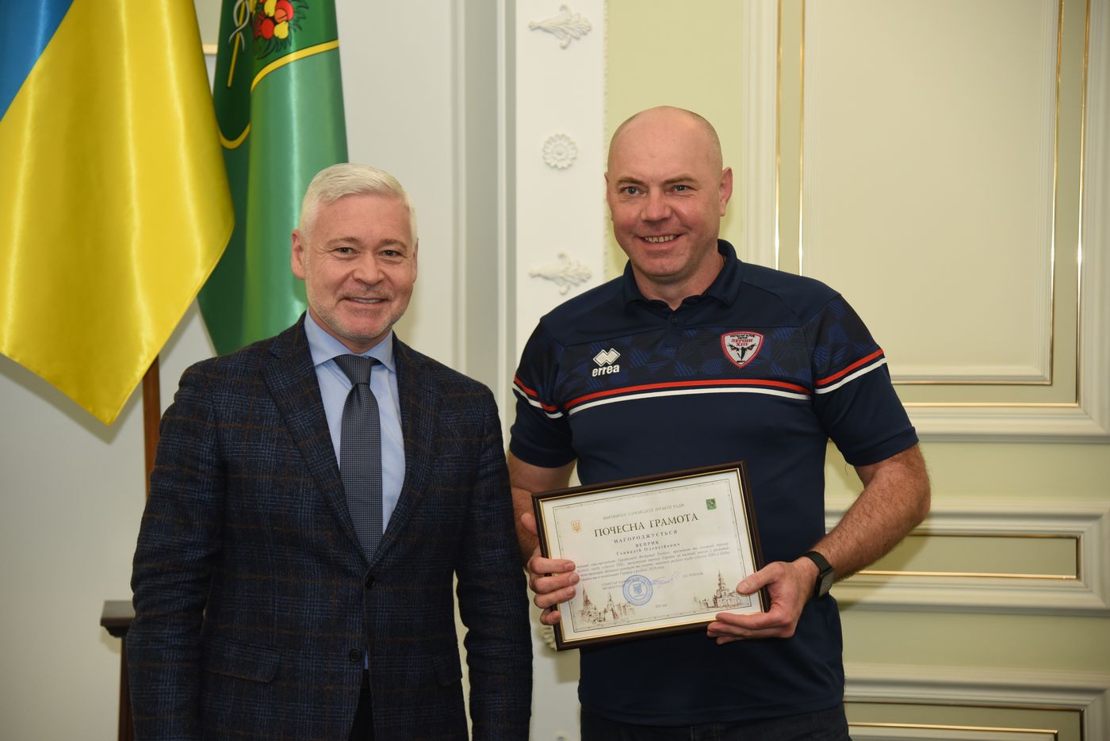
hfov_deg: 23.9
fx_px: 2622
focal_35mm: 85
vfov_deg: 16.1
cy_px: 370
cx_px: 555
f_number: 4
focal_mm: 85
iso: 1000
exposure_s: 1/200
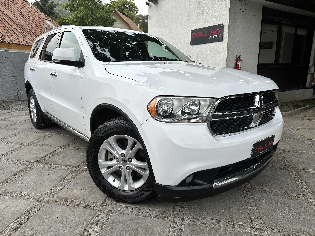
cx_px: 158
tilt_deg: -12.7
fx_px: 218
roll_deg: -0.1
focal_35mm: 24
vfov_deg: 56.8
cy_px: 118
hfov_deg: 71.6
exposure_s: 1/2525
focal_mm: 6.86
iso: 80
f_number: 1.78
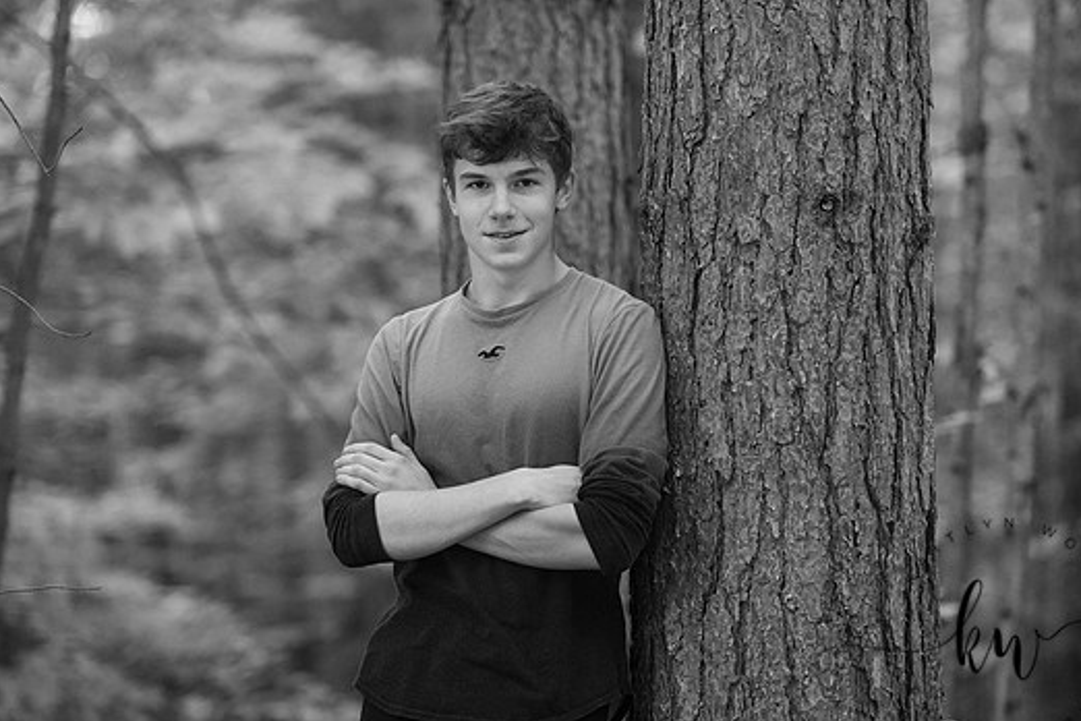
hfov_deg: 13.7
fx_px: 4504
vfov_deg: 9.1
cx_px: 592
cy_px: 366
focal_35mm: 150
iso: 800
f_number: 2.8
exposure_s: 1/200
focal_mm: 135
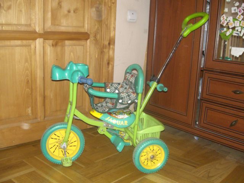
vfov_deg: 37.7
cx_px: 122
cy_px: 92
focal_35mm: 38
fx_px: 268
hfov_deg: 49.0
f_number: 3.1
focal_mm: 6.3
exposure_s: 1/60
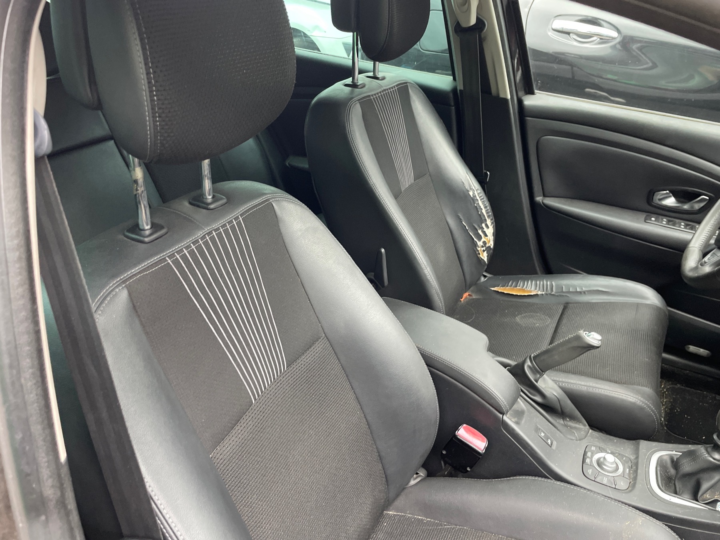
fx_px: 541
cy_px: 270
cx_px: 360
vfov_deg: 53.1
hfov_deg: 67.3
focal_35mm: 26
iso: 250
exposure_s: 1/60
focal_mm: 4.2
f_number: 1.6
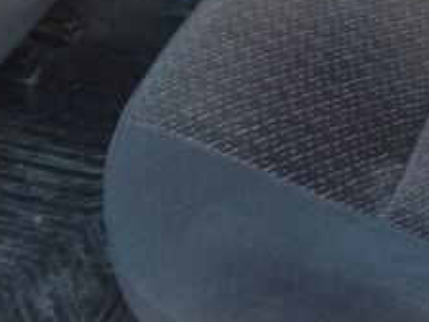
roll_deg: +1.7
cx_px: 578
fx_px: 1276
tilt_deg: -38.6
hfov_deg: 17.7
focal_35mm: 103
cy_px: -76
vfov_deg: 13.9
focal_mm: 4.28
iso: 125
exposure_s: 1/20
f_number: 2.4
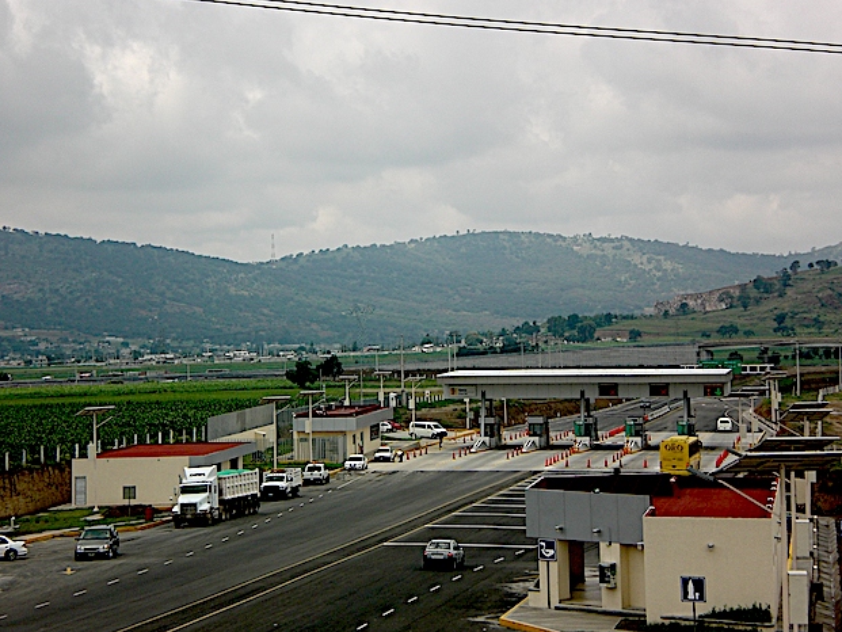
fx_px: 2506
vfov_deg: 14.4
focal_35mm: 103
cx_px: 418
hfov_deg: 19.1
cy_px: 320
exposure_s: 1/200
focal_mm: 16.51
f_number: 7.7
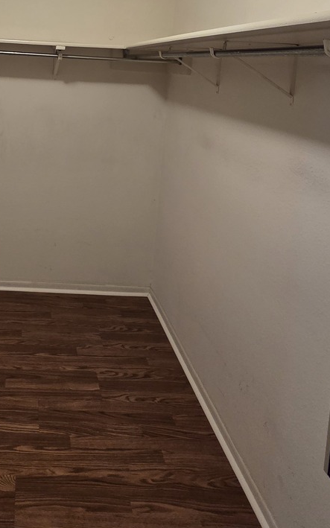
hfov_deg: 41.7
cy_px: 82
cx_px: 45
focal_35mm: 28
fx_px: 403
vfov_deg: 59.4
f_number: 2.2
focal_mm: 2.2
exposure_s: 1/60
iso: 160
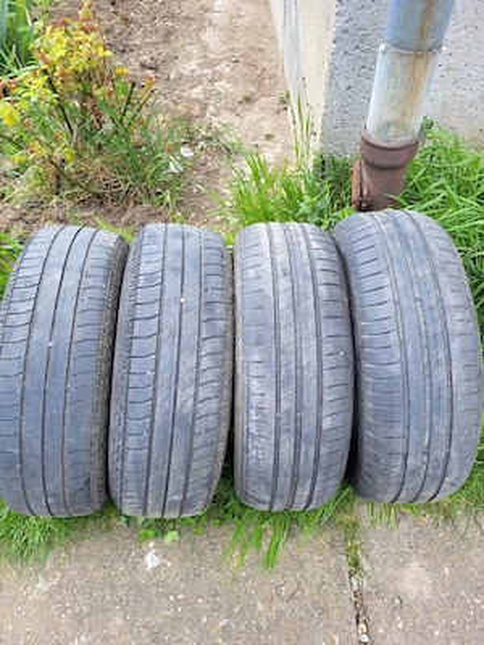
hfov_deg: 53.1
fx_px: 485
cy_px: 322
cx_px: 242
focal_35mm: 26
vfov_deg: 67.3
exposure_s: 1/154
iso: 40
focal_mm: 5.4
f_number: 1.8
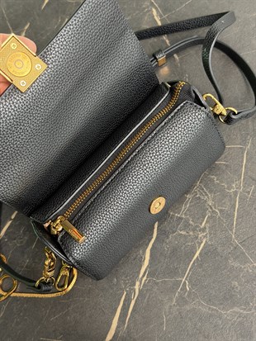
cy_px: 170
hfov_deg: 30.3
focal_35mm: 48
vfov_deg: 39.6
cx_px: 128
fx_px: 473
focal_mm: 6.76
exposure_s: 1/49
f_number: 1.78
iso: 160
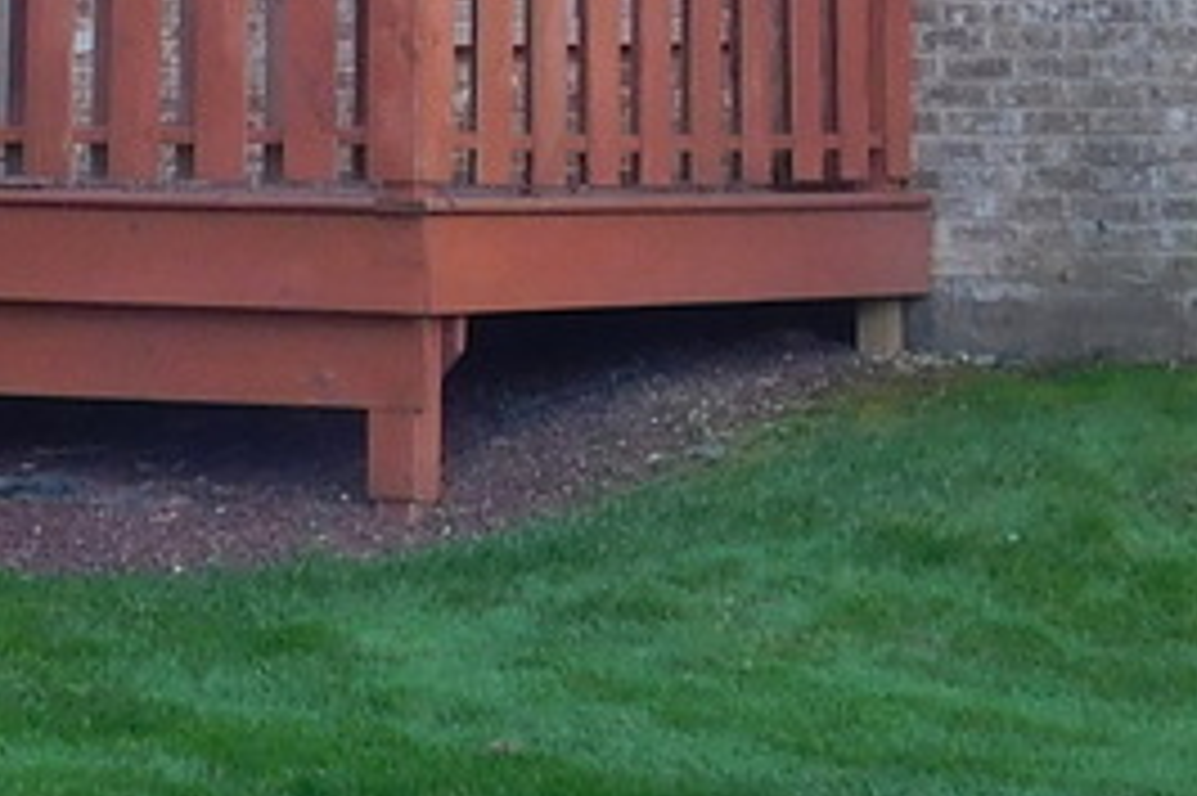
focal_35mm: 169
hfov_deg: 12.1
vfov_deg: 7.9
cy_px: -544
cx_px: 135
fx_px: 5616
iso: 140
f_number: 3.2
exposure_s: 1/30
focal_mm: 5.3
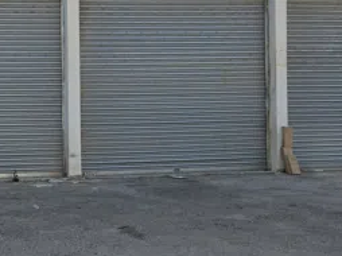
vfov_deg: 25.2
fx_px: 572
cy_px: 117
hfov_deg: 31.3
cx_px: 16
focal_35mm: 58
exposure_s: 1/3100
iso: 64
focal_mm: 6.5
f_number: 1.4
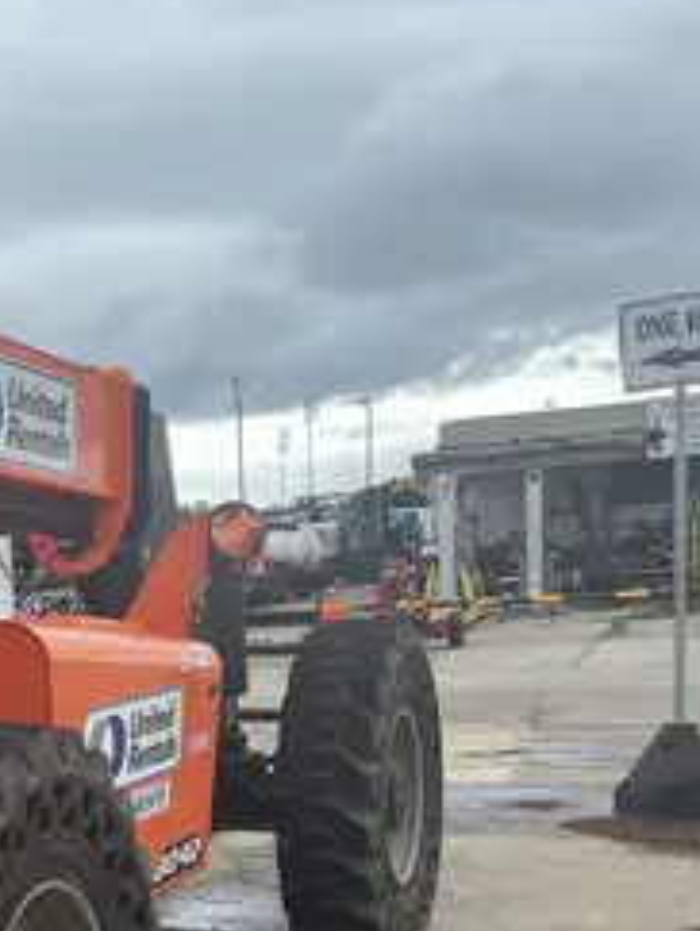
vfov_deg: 31.6
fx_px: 1588
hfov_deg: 21.2
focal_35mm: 59
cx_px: -331
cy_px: 771
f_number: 1.6
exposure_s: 1/967
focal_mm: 5.1
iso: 50
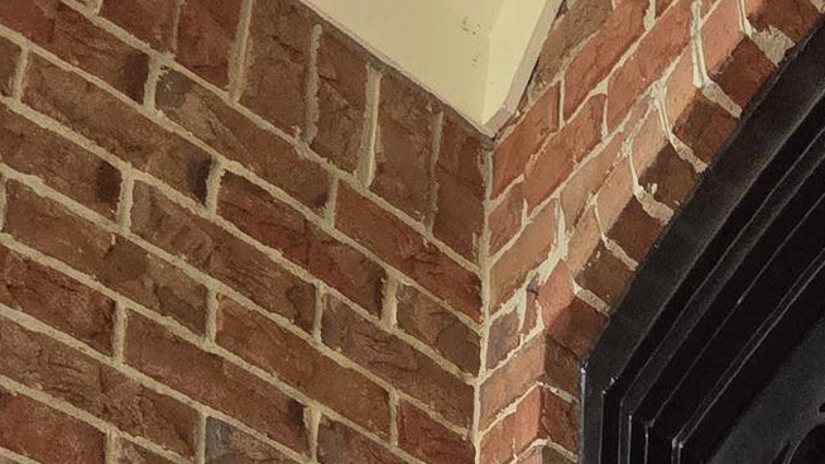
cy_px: 1258
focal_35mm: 50
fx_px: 1094
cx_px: 1087
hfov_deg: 31.4
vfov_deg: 13.0
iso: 500
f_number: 2.2
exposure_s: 1/240
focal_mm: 2.2
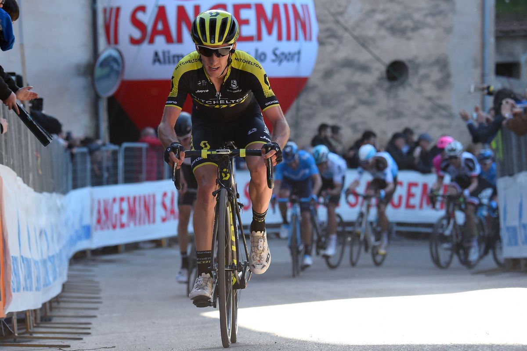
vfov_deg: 8.3
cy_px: 176
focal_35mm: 165
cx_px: 264
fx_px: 2414
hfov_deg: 12.5
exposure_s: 1/1000
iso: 2000
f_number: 7.1
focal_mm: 165
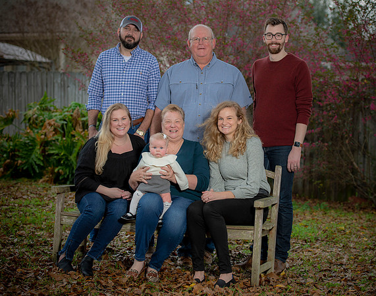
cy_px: 143
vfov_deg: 18.6
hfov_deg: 23.5
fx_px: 904
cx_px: 210
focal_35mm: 82
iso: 160
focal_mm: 70
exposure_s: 1/200
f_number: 3.5
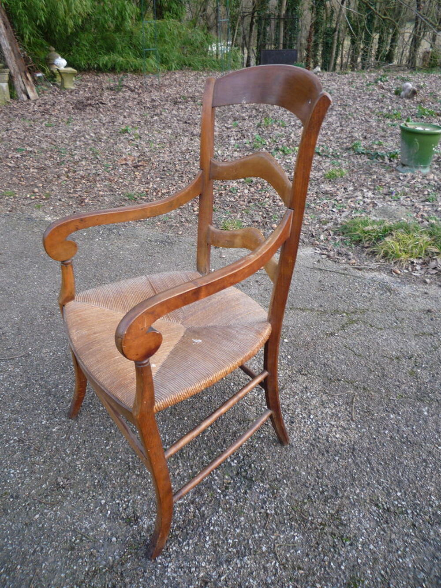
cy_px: 294
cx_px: 220
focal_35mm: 30
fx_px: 510
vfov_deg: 60.0
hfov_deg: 46.8
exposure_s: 1/30
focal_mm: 5.2
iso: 100
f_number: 3.3
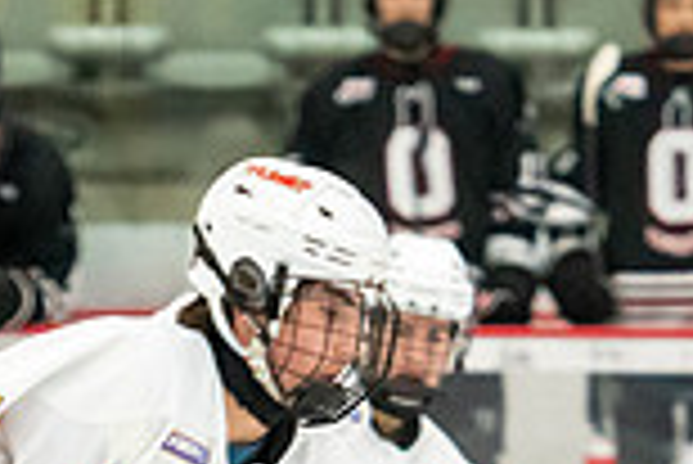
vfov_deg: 2.1
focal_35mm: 648
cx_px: 154
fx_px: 12485
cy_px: 863
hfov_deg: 3.2
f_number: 2.8
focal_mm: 125
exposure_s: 1/640
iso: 3200
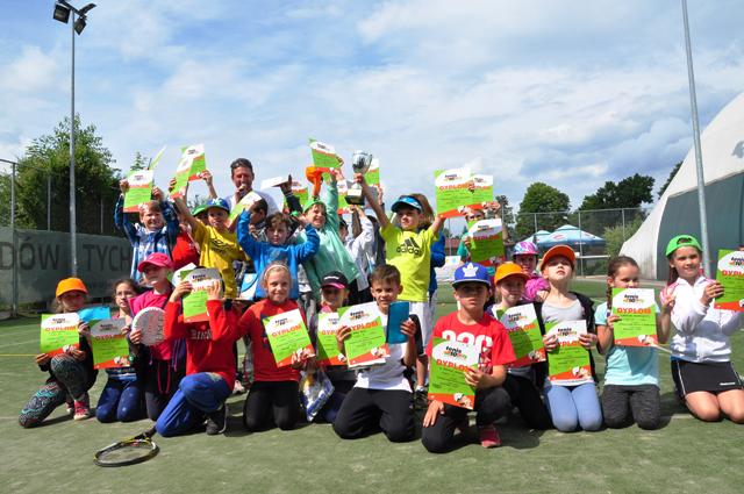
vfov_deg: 47.8
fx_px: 557
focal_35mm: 27
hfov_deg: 67.4
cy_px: 247
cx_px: 372
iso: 640
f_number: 13
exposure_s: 1/640
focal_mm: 18
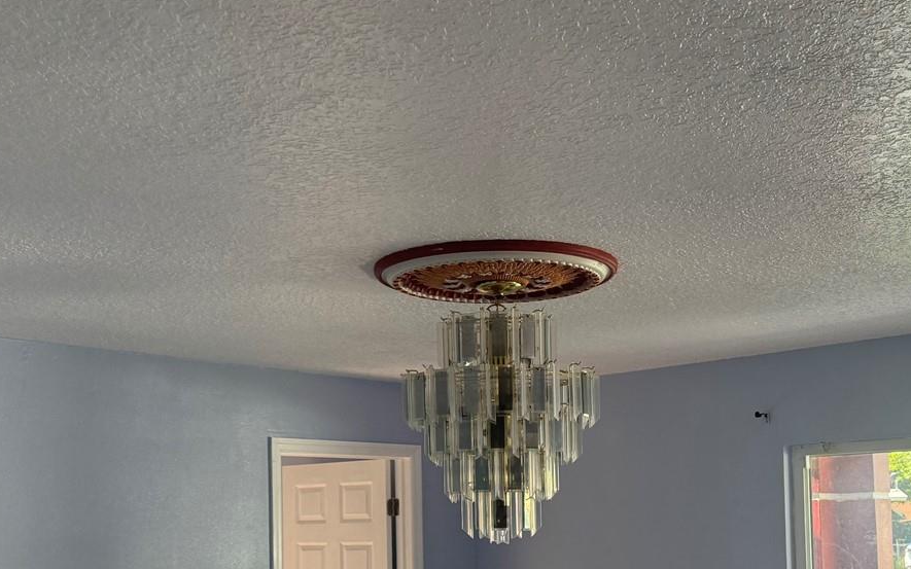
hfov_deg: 43.3
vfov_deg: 27.3
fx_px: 1142
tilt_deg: +2.4
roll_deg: +0.3
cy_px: 478
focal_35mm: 46
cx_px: 529
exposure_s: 1/121
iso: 160
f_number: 1.78
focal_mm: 6.76
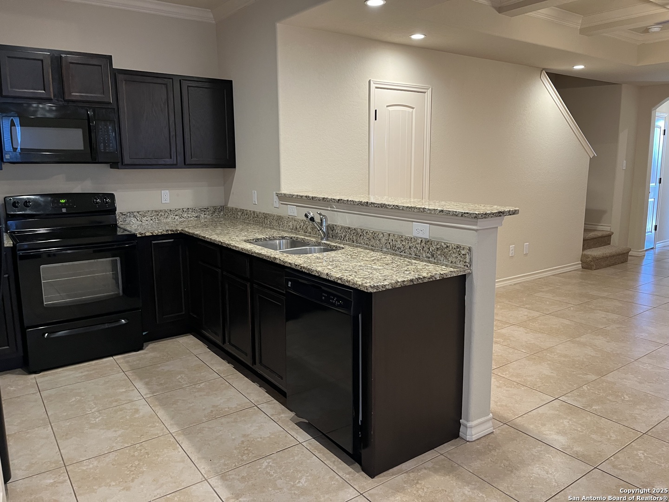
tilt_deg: -7.6
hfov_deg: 67.3
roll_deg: +0.6
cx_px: 334
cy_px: 251
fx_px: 502
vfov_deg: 53.1
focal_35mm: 26
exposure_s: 1/60
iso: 200
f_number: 1.6
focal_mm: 5.1
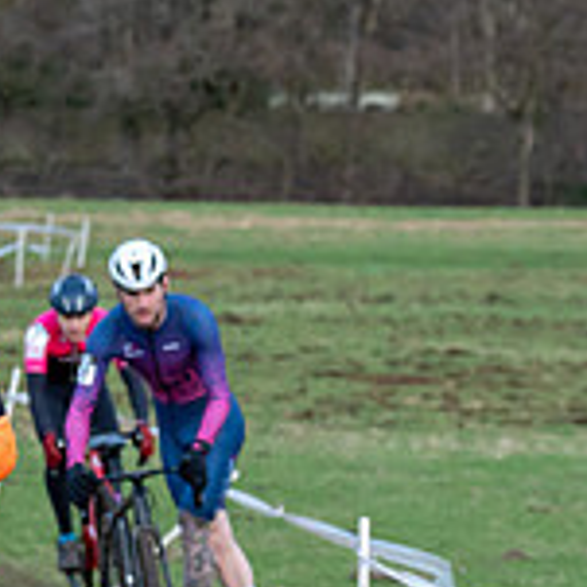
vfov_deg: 5.3
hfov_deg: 5.3
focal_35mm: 330
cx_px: -132
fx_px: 6331
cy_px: 364
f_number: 4
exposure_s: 1/1000
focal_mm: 70
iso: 2000
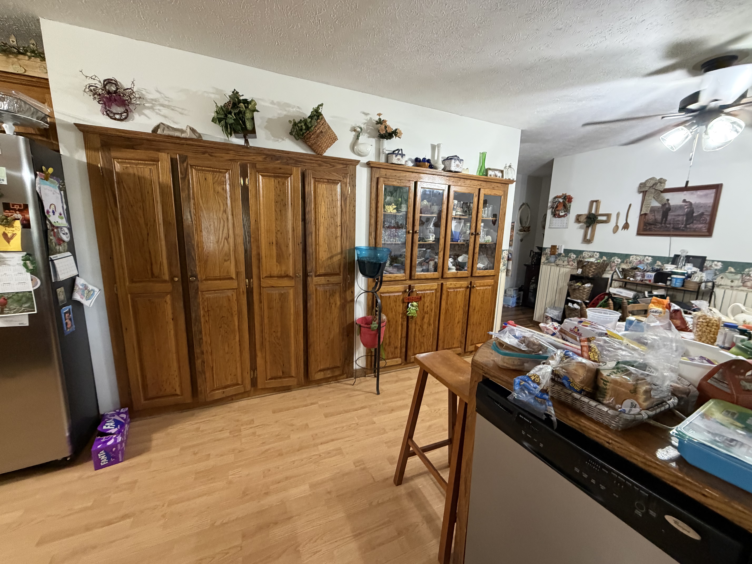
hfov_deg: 102.1
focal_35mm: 14
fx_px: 304
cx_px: 376
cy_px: 282
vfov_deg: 85.7
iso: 400
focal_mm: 2.22
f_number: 2.2
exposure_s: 1/60
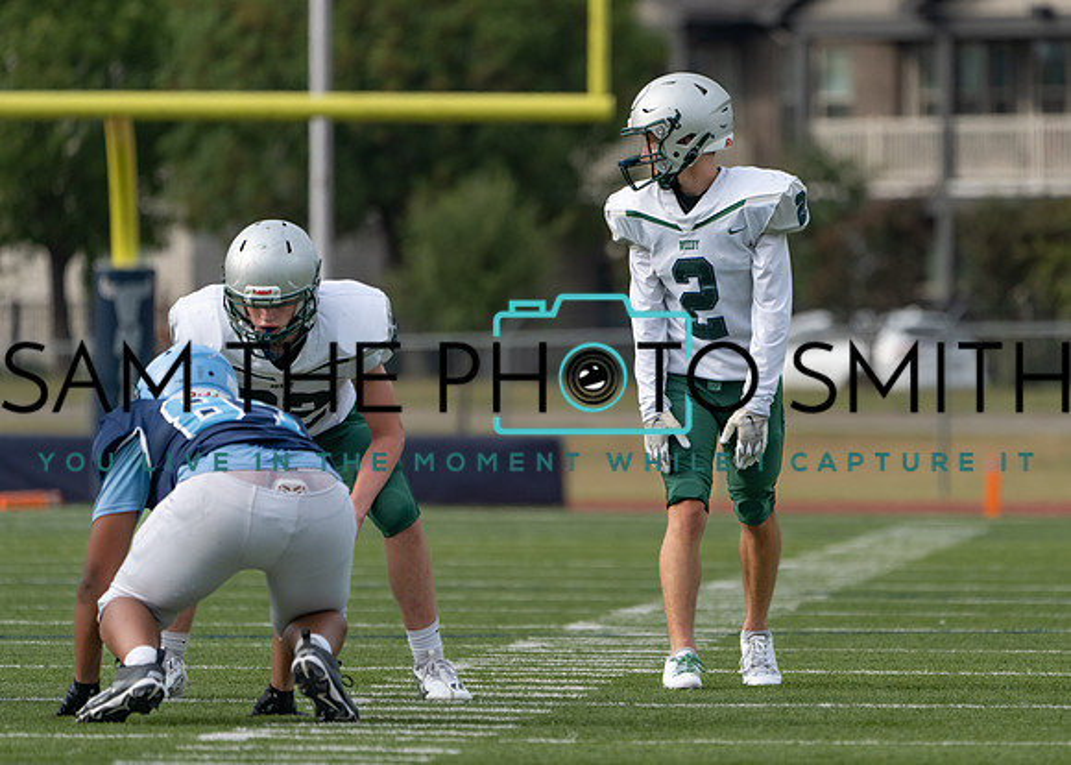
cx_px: 688
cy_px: 396
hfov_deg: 3.9
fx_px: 15558
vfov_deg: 2.8
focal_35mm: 512
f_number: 5.6
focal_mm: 400
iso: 320
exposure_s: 1/1250
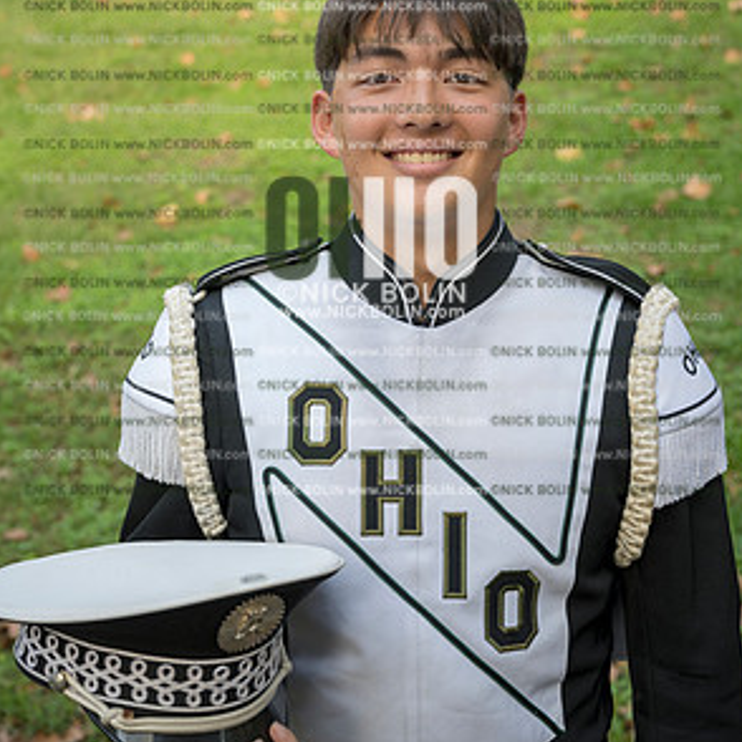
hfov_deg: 30.6
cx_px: 371
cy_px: 247
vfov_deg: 30.3
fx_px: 1358
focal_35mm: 56
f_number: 4
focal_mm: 43
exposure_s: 1/100
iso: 125
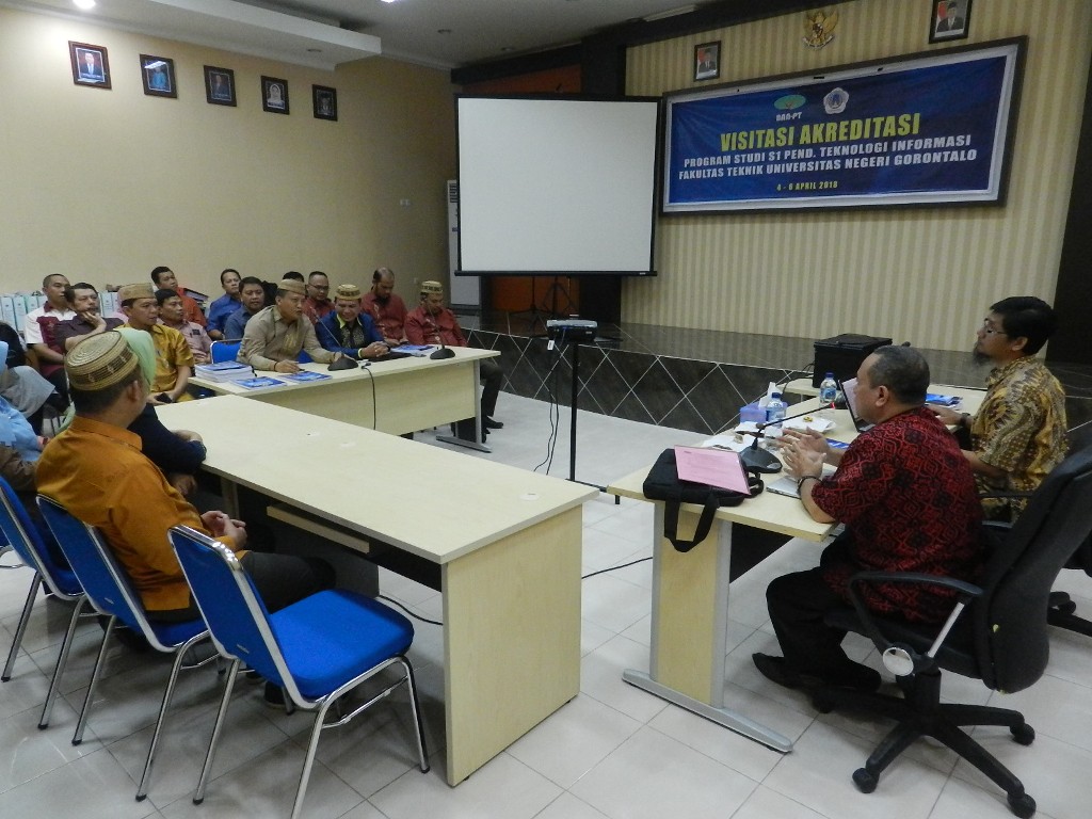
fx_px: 726
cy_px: 410
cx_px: 546
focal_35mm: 23
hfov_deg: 73.9
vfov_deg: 58.9
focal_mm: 4
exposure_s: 1/30
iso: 800
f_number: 3.4
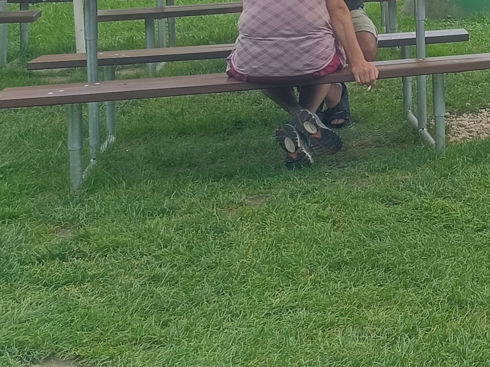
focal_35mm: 86
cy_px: -102
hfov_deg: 18.8
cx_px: 816
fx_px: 1217
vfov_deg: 16.3
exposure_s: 1/100
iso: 82
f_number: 1.65
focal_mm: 6.14
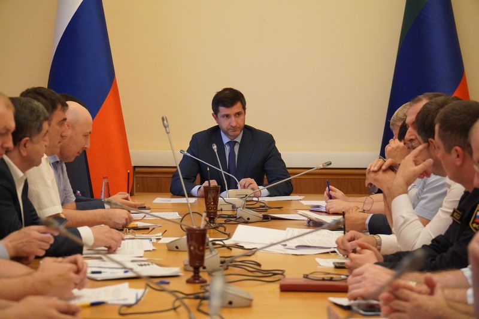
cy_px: 160
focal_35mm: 105
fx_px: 1397
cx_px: 240
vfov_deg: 13.0
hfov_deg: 19.5
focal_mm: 70
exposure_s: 1/160
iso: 3200
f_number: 4
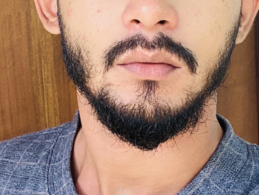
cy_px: 65
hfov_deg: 21.4
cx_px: 41
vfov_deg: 16.4
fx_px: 673
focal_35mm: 90
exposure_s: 1/90
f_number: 2.2
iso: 100
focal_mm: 2.71
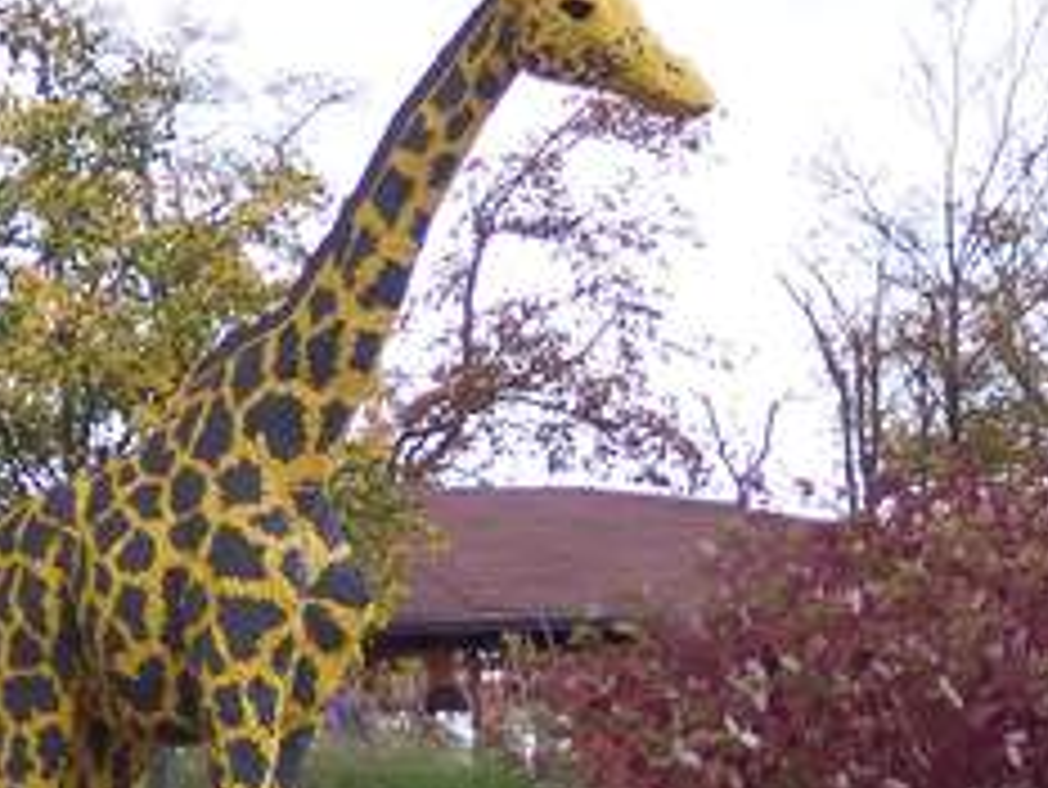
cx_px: -76
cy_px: 387
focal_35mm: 173
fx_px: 5240
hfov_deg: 11.3
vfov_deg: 8.6
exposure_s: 1/180
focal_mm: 13.3
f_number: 3.4
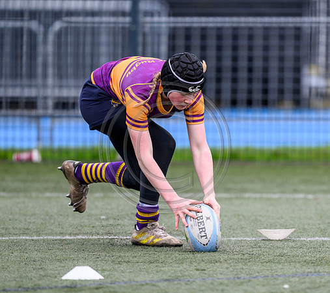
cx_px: 216
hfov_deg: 2.8
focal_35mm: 657
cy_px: 130
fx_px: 6702
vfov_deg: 2.5
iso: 500
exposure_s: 1/1600
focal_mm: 400
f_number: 3.2
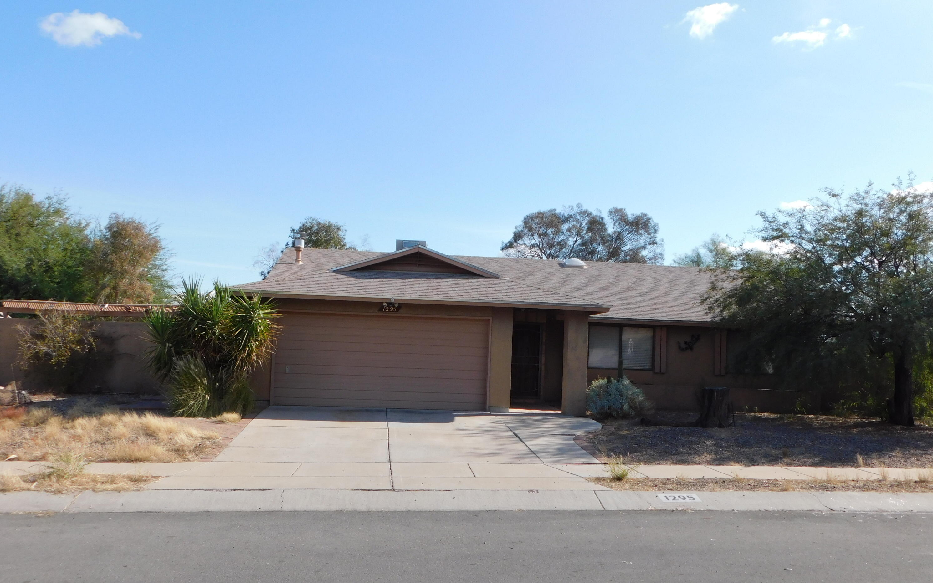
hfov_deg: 59.7
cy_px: 327
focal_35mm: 32
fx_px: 814
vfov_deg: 39.4
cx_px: 464
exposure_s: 1/1250
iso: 125
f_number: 3.2
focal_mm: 5.3
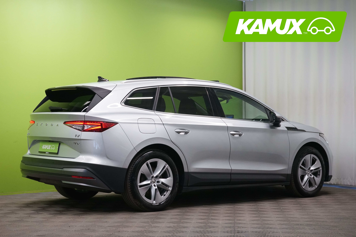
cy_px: 118
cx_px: 178
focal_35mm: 66
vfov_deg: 20.6
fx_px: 653
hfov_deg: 30.5
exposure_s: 1/25
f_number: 9
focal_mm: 66
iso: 2000
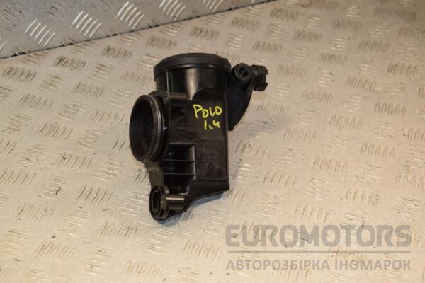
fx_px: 885
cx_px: 212
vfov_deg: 18.2
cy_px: 142
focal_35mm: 75
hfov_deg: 27.0
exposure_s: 1/200
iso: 800
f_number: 7.1
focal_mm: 50
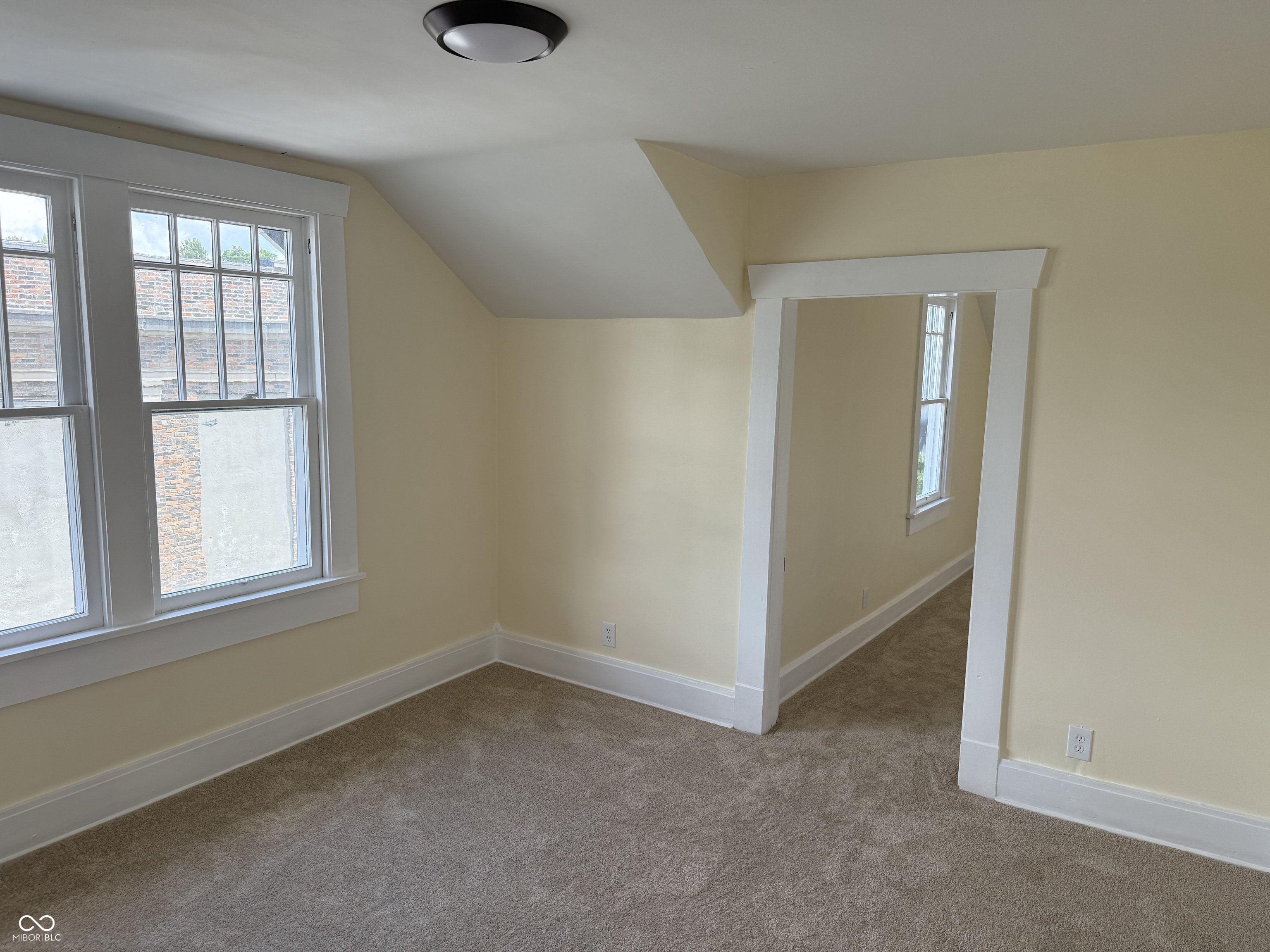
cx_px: 635
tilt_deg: -7.5
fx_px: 881
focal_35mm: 24
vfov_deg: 56.8
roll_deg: -1.2
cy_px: 476
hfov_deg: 71.6
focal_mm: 6.76
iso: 100
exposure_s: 1/393
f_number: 1.78
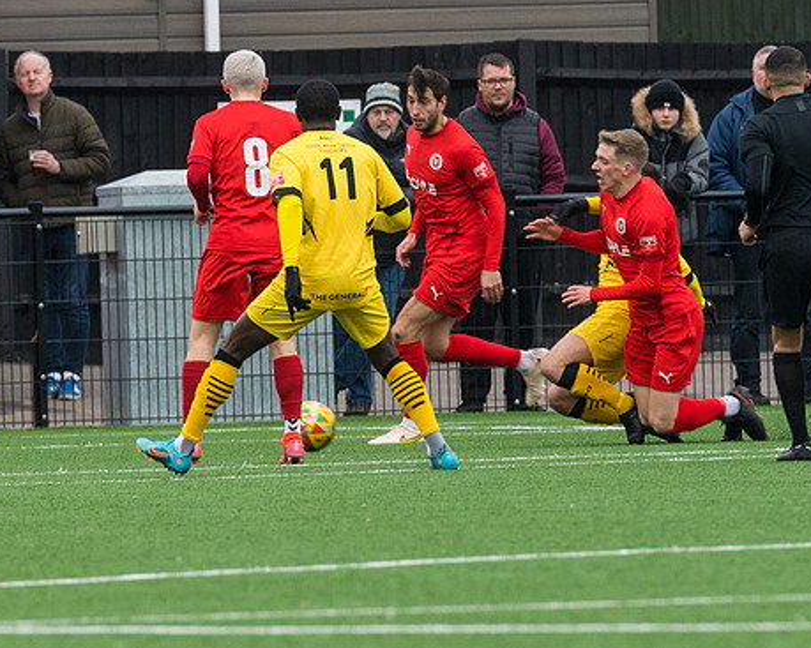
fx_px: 22534
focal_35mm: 939
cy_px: 414
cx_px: 366
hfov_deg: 2.1
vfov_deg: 1.6
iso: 800
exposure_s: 1/400
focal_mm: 300
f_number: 5
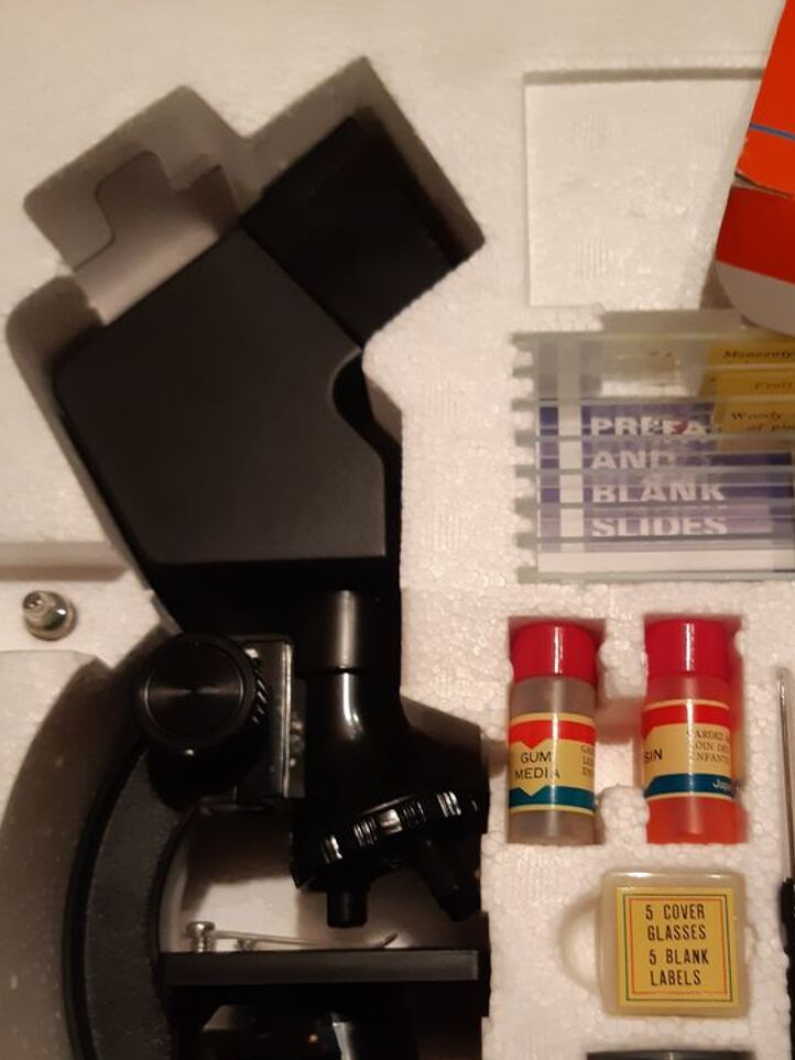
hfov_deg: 39.5
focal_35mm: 36
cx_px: 471
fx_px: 1103
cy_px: 730
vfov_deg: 50.2
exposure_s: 1/50
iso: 200
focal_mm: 3.92
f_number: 1.7
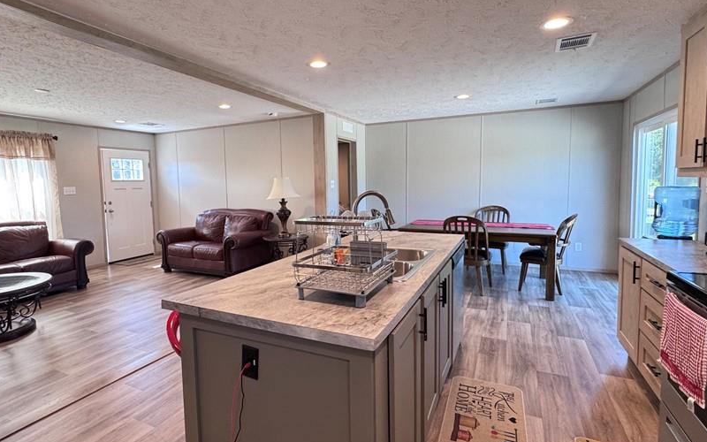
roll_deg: +1.3
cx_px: 331
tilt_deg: -4.8
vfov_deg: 62.2
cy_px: 208
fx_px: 366
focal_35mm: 19
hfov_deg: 87.9
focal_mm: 2.22
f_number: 2.2
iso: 250
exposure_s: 1/120
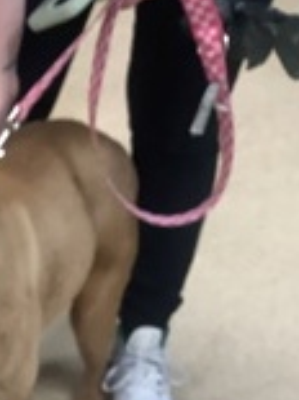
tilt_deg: -49.8
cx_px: -76
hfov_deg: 16.7
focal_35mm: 84
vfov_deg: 22.0
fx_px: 969
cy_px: 444
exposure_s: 1/60
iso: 160
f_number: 2.4
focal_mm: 3.3
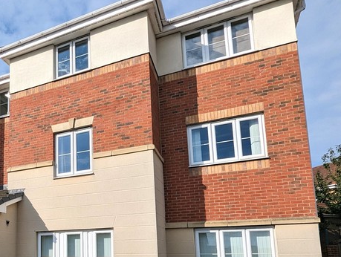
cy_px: 209
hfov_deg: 56.0
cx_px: 56
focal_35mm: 29
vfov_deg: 45.7
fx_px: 286
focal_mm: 1.95
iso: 46
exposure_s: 1/2326
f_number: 2.2
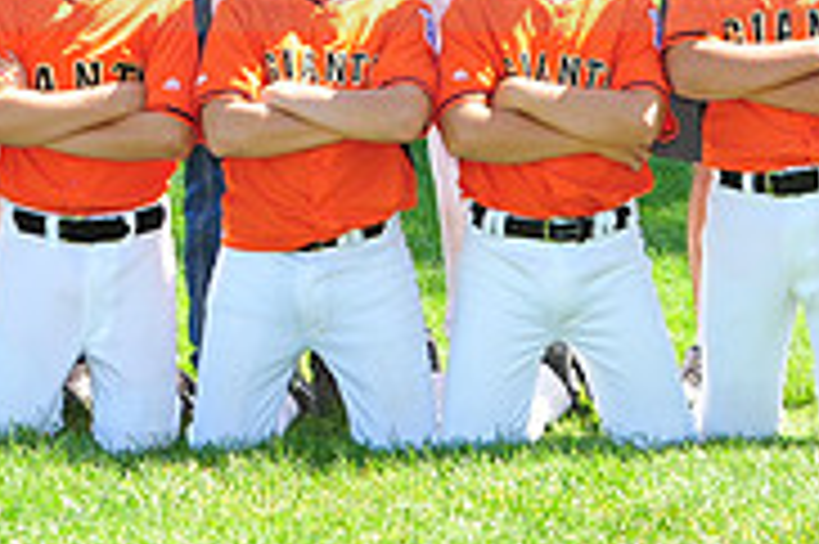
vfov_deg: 5.4
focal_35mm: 255
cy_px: -103
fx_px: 5796
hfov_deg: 8.0
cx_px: -45
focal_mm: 80
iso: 200
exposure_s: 1/200
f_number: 7.1
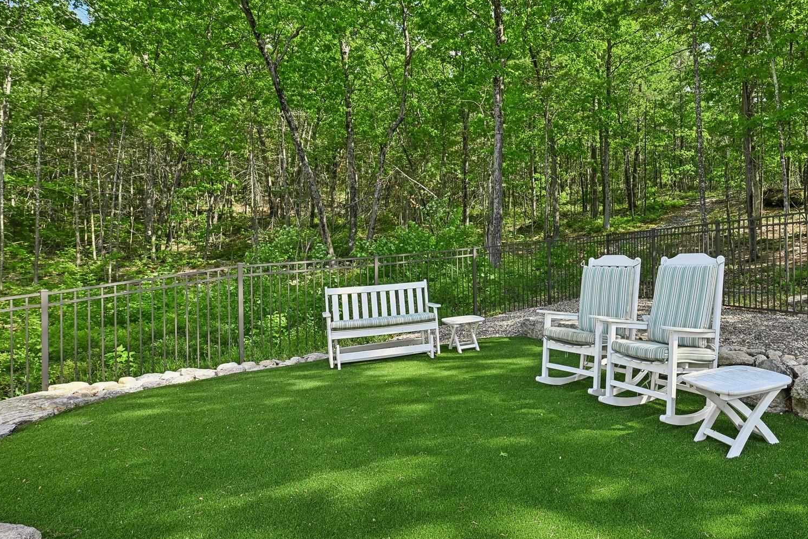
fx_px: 494
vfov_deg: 57.2
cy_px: 265
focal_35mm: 22
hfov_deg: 75.6
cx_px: 551
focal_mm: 16
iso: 400
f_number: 8
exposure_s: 1/250
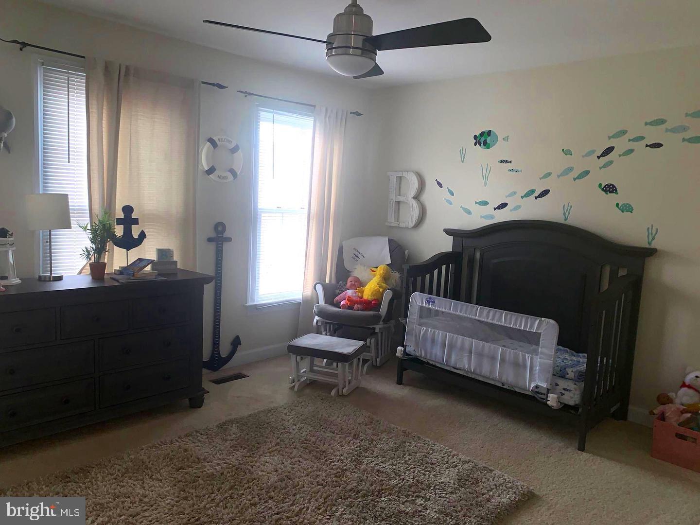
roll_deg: -3.4
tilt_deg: -6.9
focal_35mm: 26
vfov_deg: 53.1
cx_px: 350
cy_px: 262
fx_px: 526
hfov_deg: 67.3
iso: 25
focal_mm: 4.25
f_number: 1.8
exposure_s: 1/24
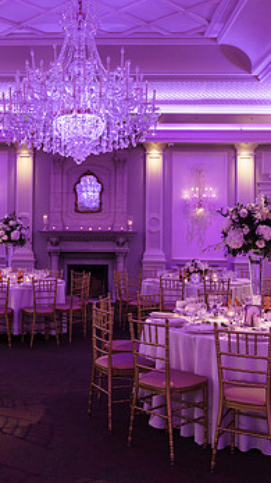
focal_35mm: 42
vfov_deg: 48.3
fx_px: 537
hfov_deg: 27.9
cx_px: 69
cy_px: 219
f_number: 2.8
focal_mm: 24
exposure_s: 1/80
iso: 640
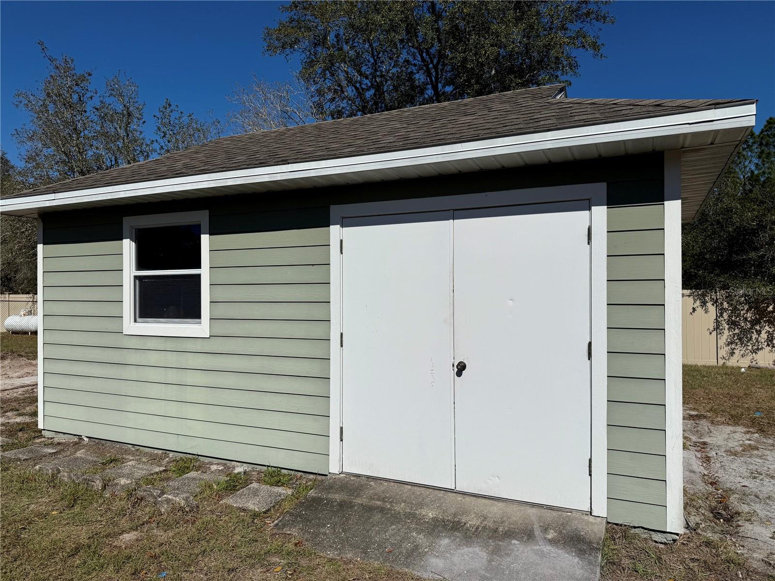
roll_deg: +0.6
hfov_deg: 71.6
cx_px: 388
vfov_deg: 56.8
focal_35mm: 24
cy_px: 290
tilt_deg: -0.1
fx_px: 537
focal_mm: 6.76
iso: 64
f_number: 1.78
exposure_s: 1/14286
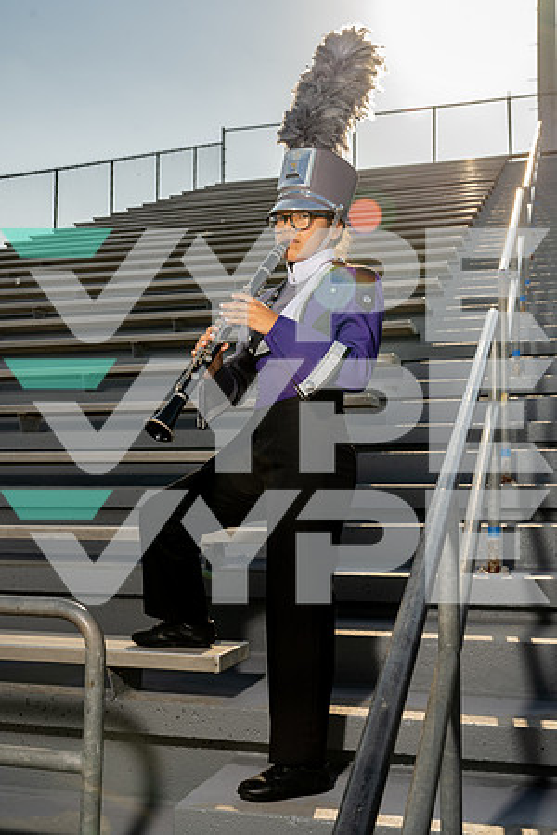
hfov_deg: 34.2
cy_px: 418
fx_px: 905
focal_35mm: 39
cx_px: 278
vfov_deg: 49.6
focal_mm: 39
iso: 100
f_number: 8
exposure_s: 1/250
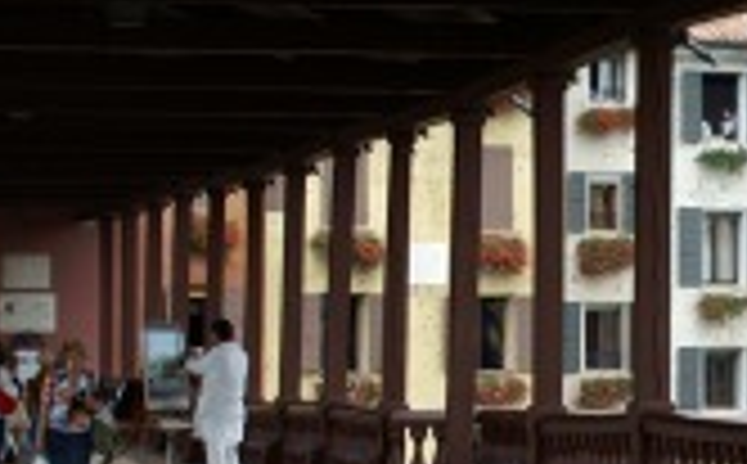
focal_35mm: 155
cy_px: 349
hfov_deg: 13.4
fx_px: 3149
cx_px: 652
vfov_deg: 8.4
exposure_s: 1/60
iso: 125
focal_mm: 28
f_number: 6.7
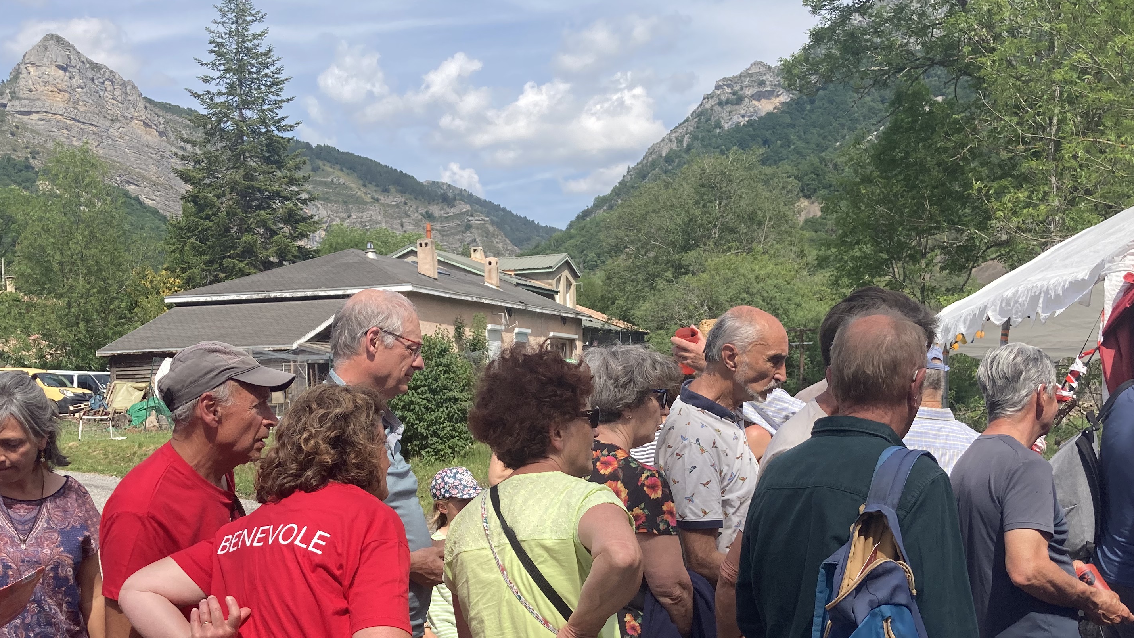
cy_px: 482
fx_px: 1293
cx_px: 528
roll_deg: +1.9
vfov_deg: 27.3
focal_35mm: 43
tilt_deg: -1.3
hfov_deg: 47.3
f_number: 1.8
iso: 20
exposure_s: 1/1429
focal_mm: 3.99
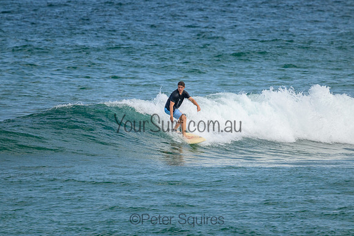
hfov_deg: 2.6
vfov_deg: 1.7
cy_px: 118
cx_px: 177
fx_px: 7868
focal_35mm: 800
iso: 1400
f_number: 11
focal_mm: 800
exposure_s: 1/2000
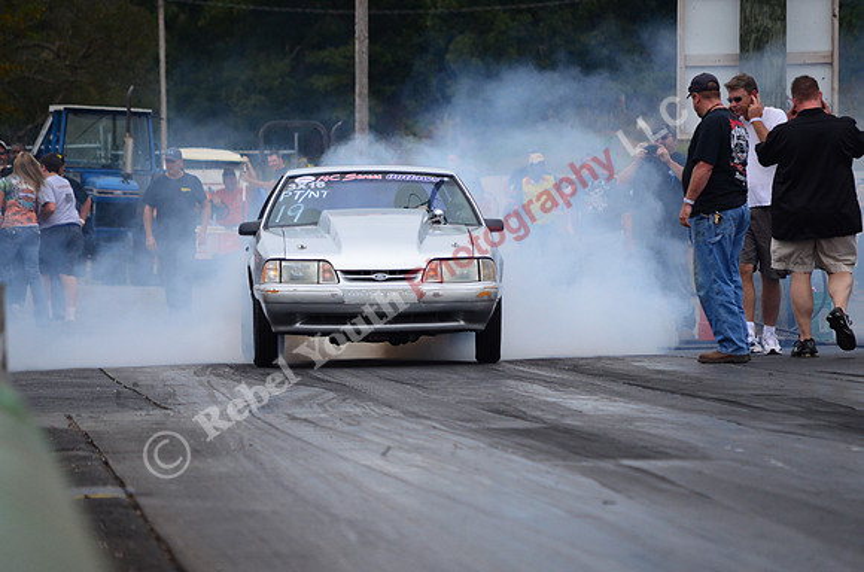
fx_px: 7184
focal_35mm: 300
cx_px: 432
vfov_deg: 4.6
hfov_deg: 6.9
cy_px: 286
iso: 1000
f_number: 6.3
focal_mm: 200
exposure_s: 1/2500
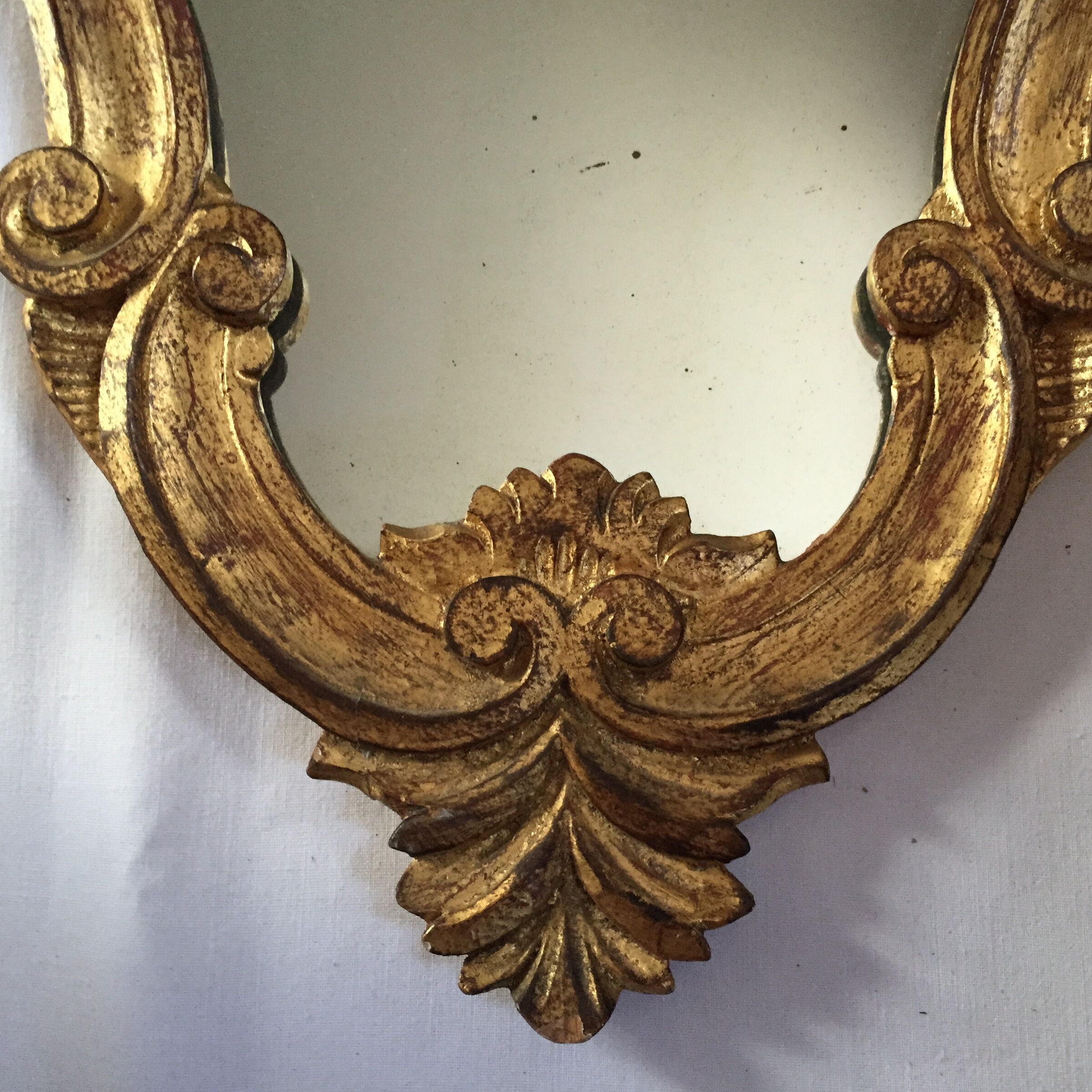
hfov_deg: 47.1
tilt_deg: -78.1
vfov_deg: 47.2
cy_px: 548
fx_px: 1249
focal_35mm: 35
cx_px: 627
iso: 200
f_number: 2.2
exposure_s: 1/30
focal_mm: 4.15
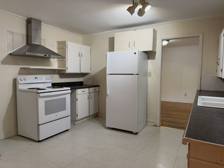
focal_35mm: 24
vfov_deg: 56.8
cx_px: 112
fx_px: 155
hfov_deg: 71.6
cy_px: 84
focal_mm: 6.76
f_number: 1.78
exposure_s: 1/60
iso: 250
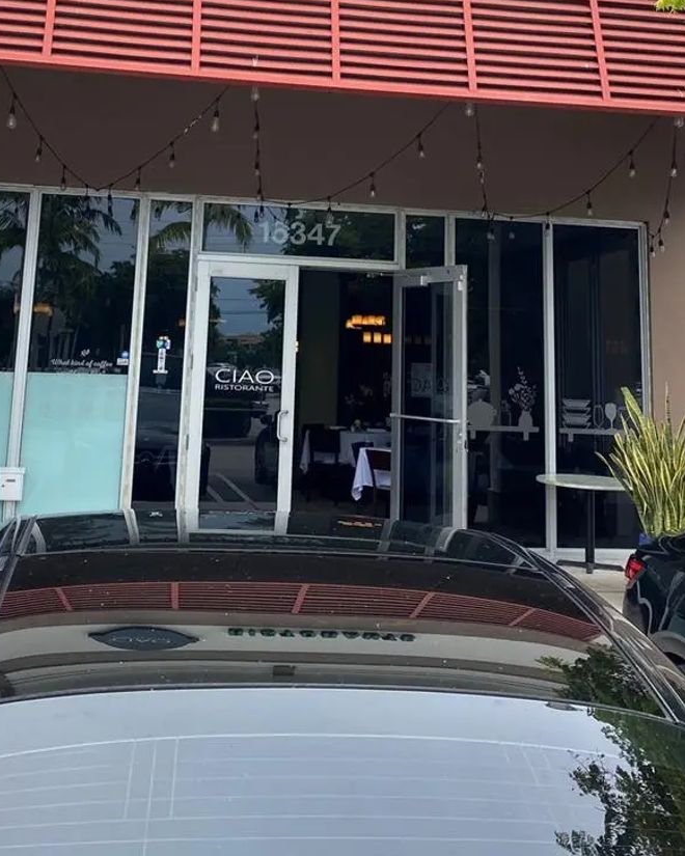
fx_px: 1064
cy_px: 187
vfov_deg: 42.1
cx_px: 291
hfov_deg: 35.6
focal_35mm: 42
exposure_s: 1/630
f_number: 1.8
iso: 32
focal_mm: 4.25
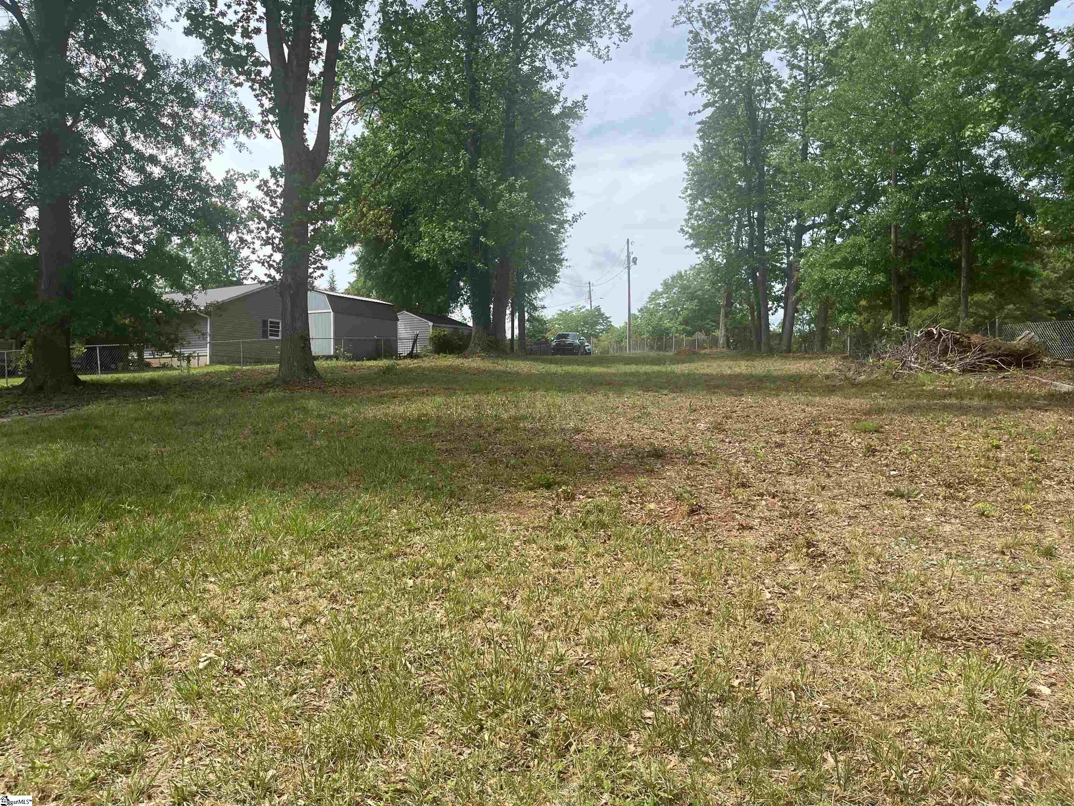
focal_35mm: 26
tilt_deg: -1.0
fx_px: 807
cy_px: 403
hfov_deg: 67.3
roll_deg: -1.7
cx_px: 537
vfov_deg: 53.1
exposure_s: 1/1802
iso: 50
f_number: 1.6
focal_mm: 5.1
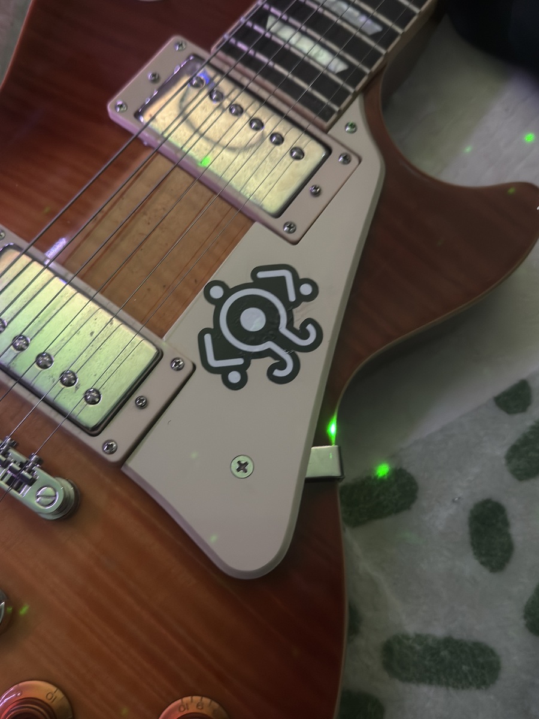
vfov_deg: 52.6
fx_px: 727
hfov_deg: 40.7
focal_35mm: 35
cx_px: 270
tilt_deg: -74.6
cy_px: 360
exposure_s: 1/30
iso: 500
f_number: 1.78
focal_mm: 6.76
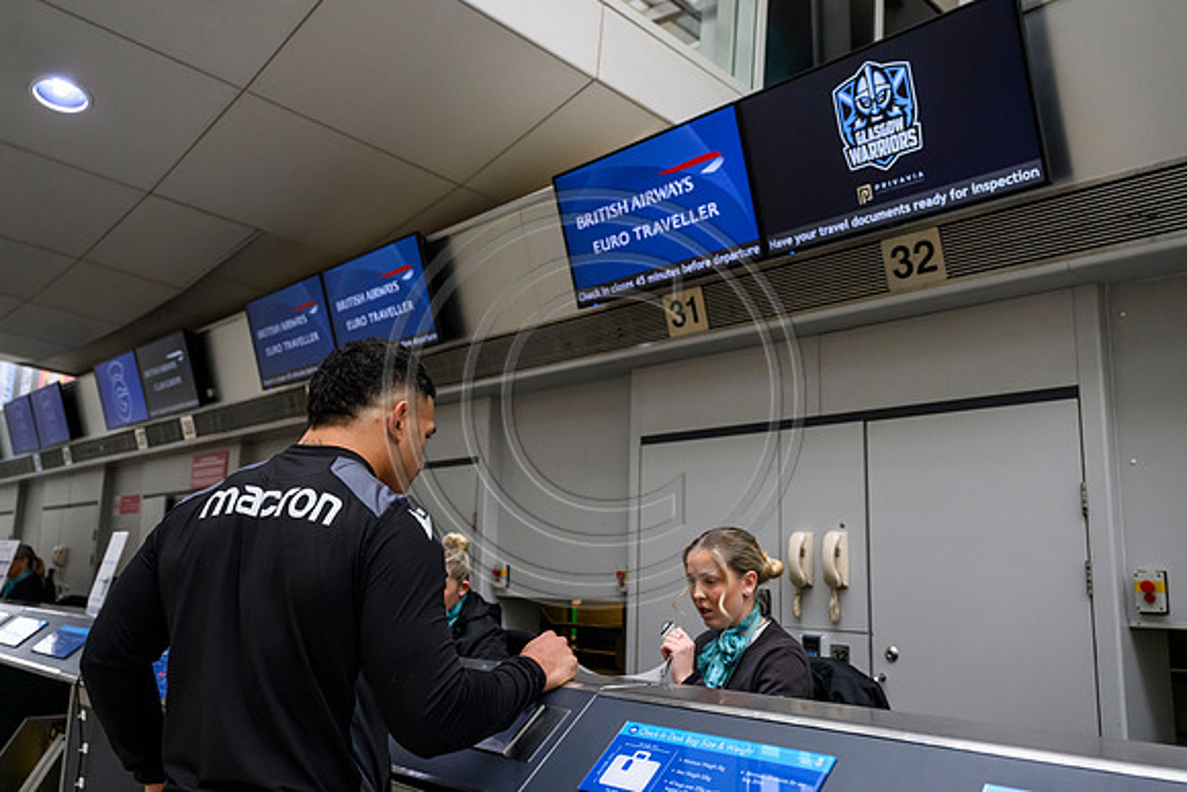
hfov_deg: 60.3
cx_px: 594
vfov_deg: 42.3
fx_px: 1022
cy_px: 396
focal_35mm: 31
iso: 3200
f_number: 4.5
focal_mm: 31
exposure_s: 1/400
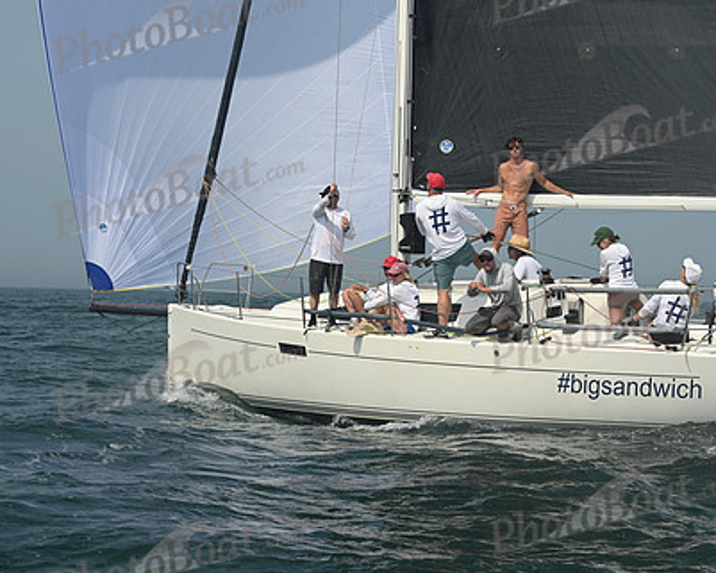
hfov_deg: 20.2
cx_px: 398
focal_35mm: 95
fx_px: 2014
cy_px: 260
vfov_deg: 16.2
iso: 320
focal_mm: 70
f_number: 9
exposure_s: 1/1250
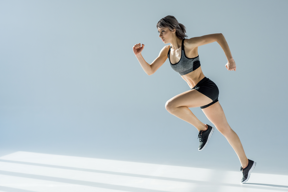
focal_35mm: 85
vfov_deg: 16.1
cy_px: 96
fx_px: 680
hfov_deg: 23.9
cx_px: 144
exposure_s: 1/1250
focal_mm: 85
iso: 400
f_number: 4
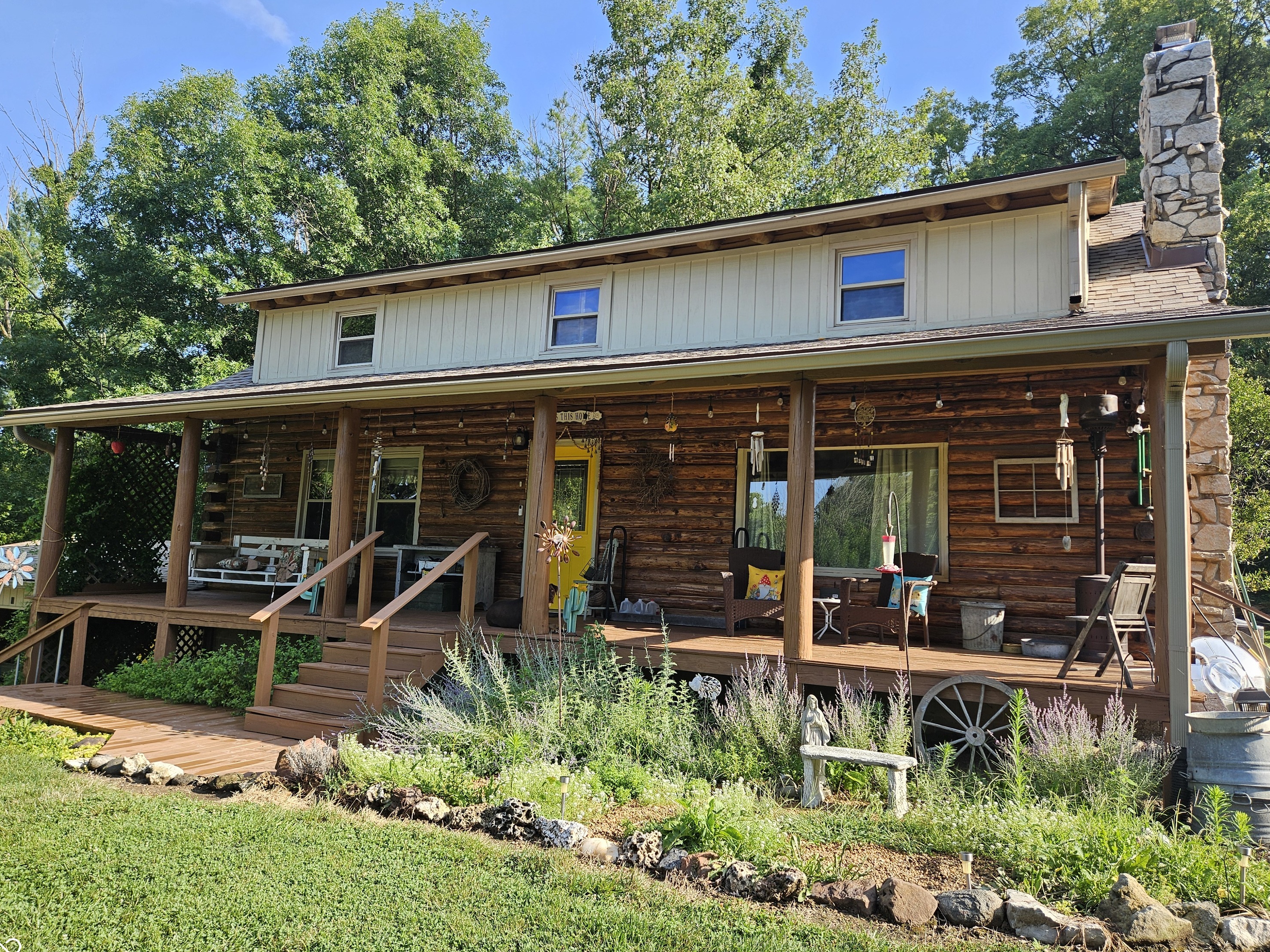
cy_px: 480
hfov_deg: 71.6
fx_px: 881
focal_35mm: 24
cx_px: 627
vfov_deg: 56.8
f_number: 1.8
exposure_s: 1/374
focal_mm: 5.4
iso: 25
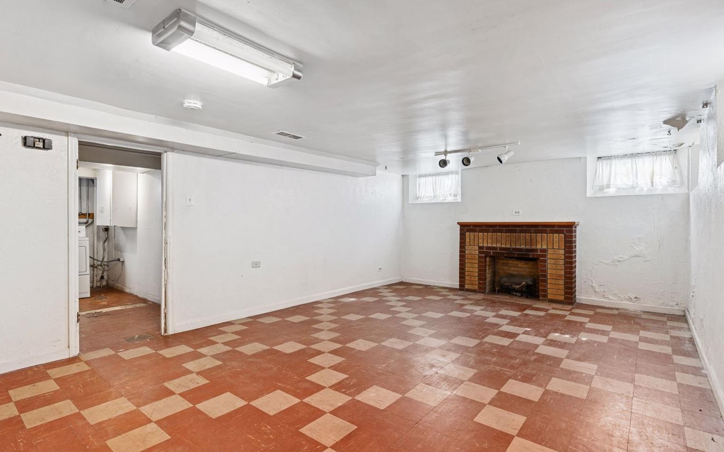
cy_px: 234
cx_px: 357
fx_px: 355
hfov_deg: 91.1
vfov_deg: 65.0
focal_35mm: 18
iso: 400
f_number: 9
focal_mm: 17
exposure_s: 1/3.33
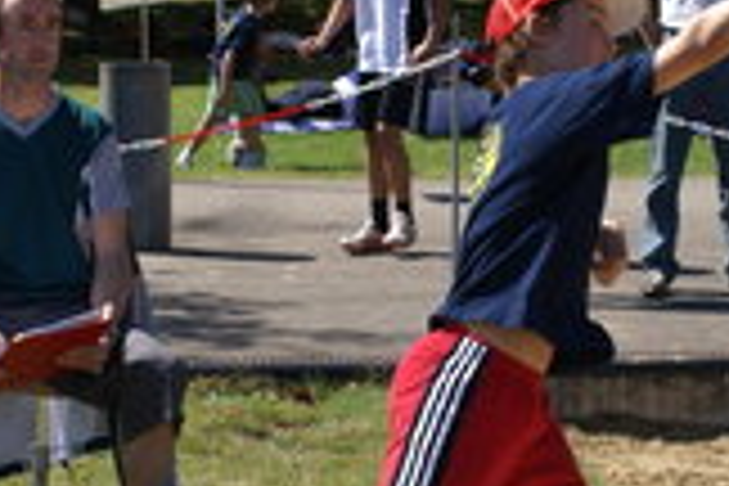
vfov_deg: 9.1
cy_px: 371
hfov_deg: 13.7
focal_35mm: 150
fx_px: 3037
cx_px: 450
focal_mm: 30
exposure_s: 1/200
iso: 100
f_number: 7.1
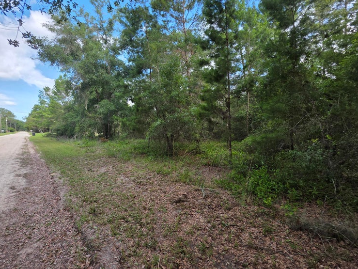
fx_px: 155
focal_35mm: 15
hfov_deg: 98.1
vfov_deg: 81.8
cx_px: 174
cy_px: 140
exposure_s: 1/536
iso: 40
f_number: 1.9
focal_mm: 2.2
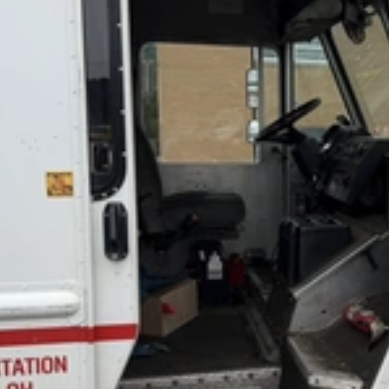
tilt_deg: -4.2
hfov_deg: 29.0
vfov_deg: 30.0
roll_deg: -2.0
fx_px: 725
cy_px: 222
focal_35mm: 57
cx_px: 339
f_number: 1.78
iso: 80
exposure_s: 1/735
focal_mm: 6.76
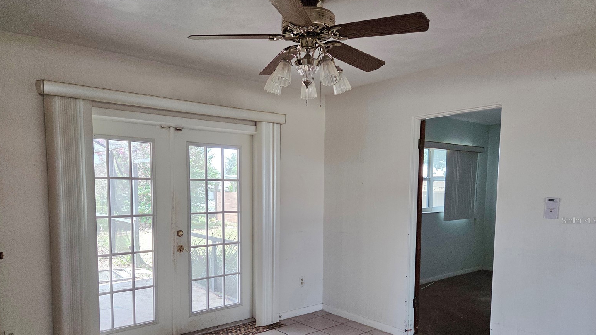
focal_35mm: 26
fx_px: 411
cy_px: 220
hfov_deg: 71.9
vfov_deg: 43.8
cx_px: 289
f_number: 1.8
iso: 160
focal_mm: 5.4
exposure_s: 1/180
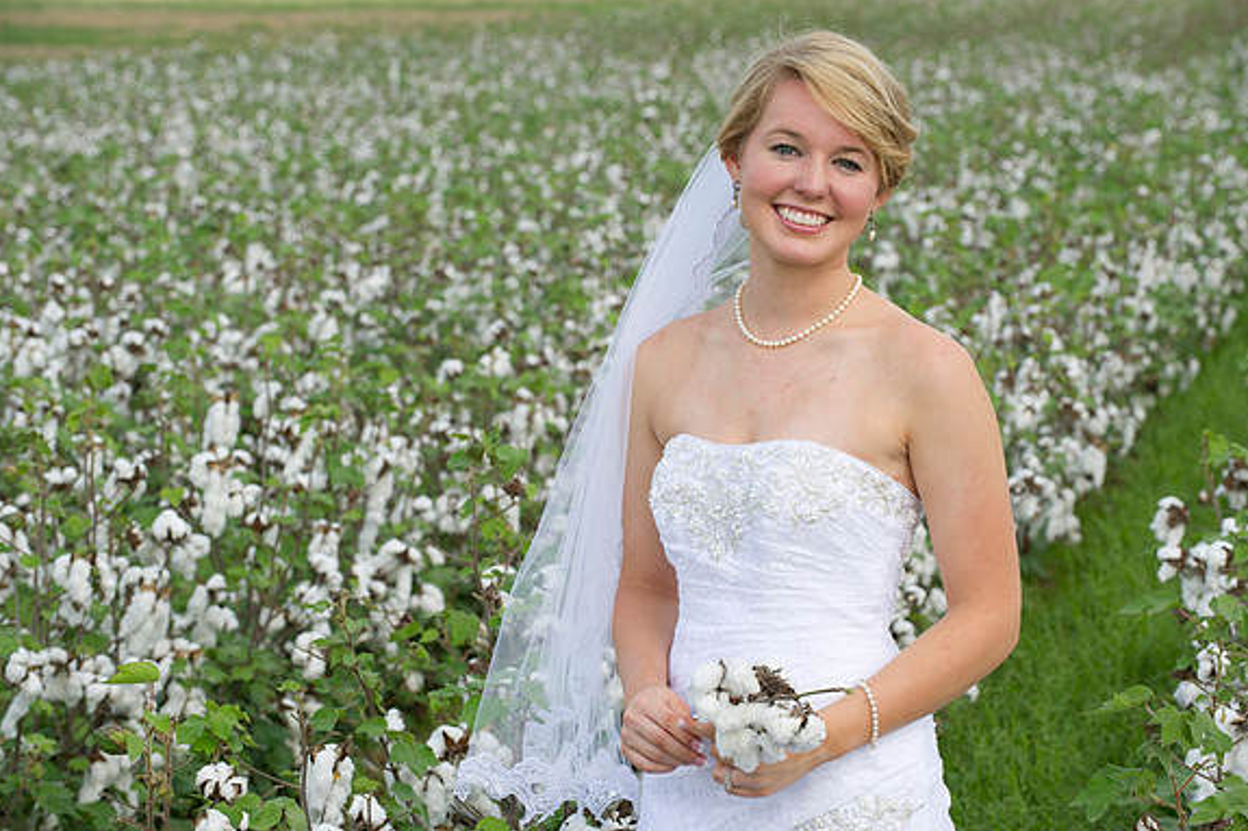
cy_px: 417
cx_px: 625
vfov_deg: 11.3
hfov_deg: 16.9
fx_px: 4193
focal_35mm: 121
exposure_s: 1/160
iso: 200
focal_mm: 120
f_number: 8
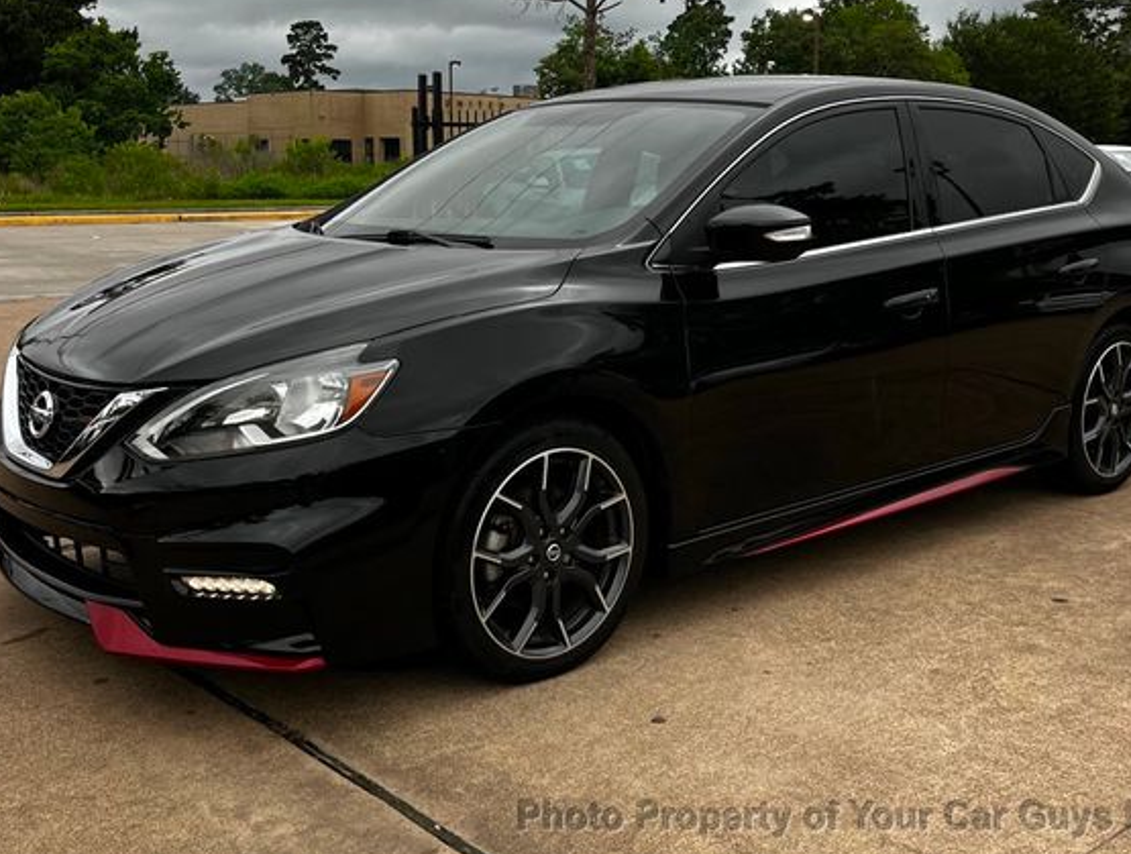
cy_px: 367
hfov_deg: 59.8
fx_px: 983
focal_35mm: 30
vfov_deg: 46.8
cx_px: 595
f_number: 1.6
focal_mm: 5.1
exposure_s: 1/223
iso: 40
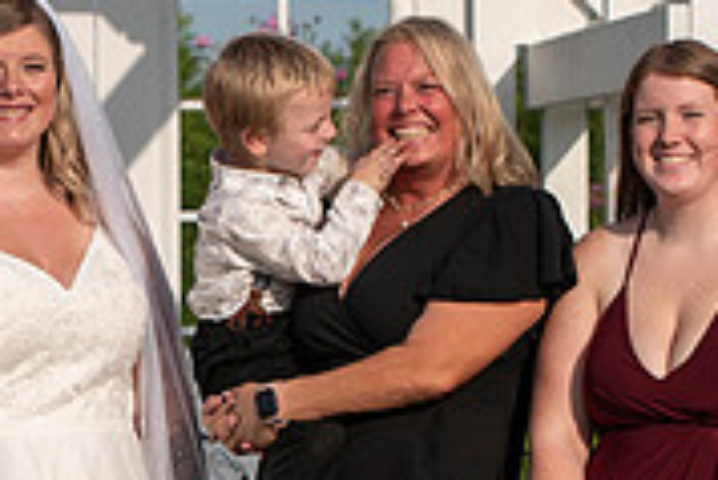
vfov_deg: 4.7
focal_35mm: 290
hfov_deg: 7.1
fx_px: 5788
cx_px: 172
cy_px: 317
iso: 125
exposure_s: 1/1600
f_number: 4
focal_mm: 82
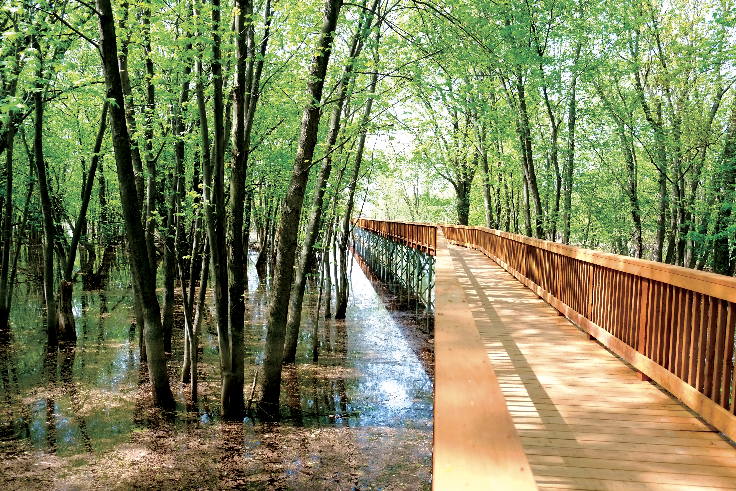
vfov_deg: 46.4
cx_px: 368
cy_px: 246
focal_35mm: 28
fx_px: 572
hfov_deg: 65.5
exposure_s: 1/140
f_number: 3.6
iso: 200
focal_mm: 18.8
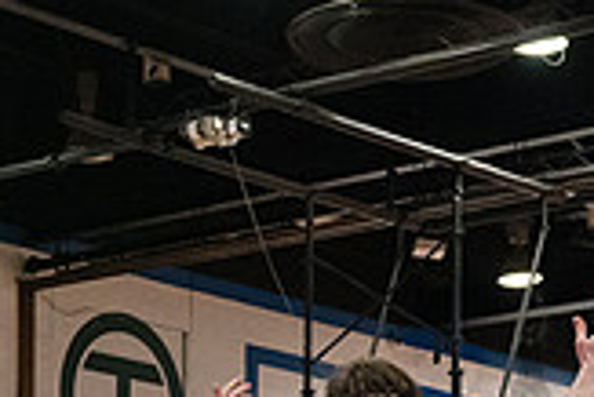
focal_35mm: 159
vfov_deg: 8.1
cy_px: 867
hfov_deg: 12.9
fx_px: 2626
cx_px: 274
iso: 5000
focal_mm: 36
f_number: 3.2
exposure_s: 1/400
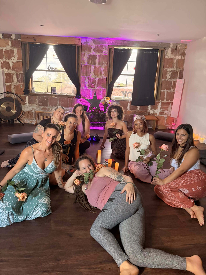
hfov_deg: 56.8
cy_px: 138
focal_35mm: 24
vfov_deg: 71.6
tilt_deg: -14.0
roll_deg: -3.9
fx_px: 190
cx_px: 103
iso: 800
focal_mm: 6.76
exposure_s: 1/60
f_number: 1.78
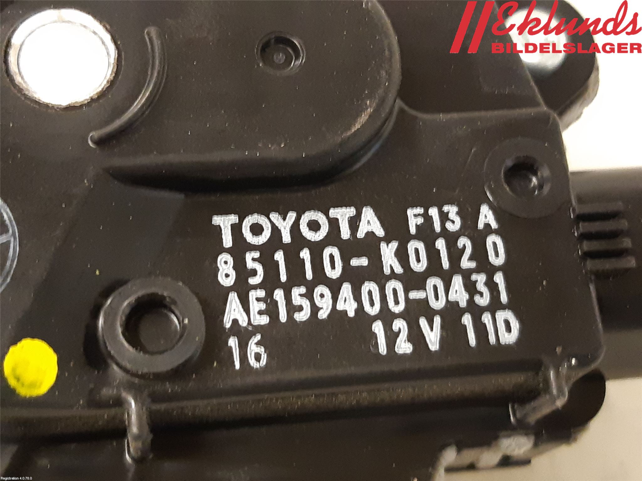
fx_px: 482
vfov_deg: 53.1
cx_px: 321
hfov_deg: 67.3
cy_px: 240
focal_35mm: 26
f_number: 1.7
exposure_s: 1/25
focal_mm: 3.93
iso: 400
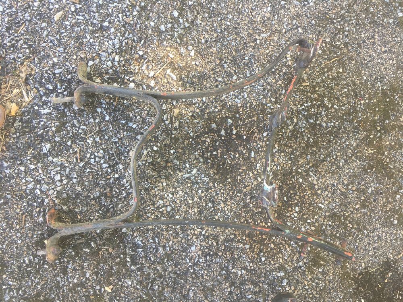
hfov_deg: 61.7
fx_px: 338
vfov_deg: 48.2
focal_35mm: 29
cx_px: 202
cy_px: 151
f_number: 2.2
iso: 50
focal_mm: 4.15
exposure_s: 1/33
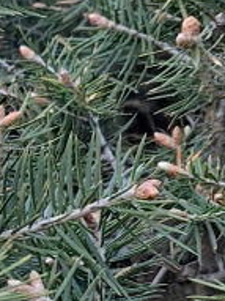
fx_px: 1310
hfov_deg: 8.9
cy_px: 431
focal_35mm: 151
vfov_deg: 12.5
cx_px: -315
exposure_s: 1/100
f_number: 2
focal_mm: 5.75
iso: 800
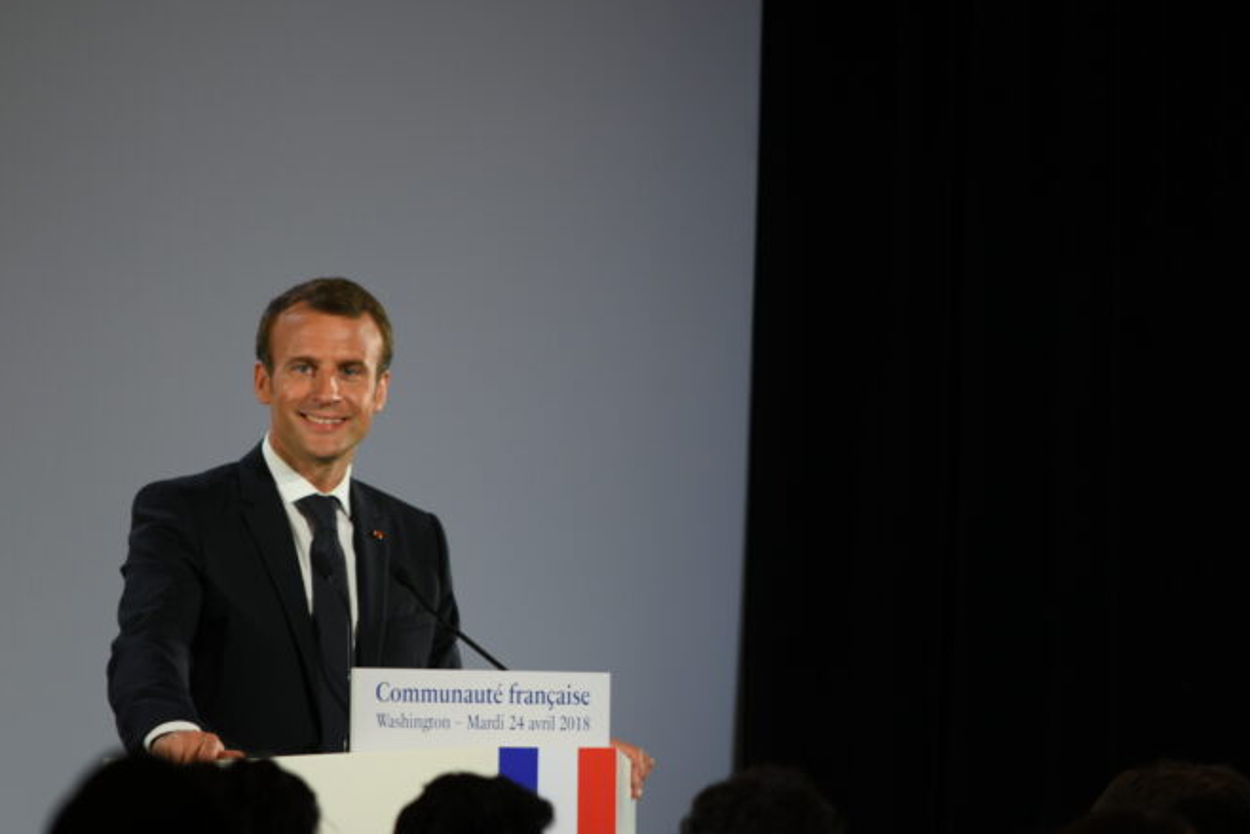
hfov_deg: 4.9
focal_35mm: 420
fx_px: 14586
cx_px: 619
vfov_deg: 3.3
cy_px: 424
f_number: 5.3
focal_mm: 240
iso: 400
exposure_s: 1/80
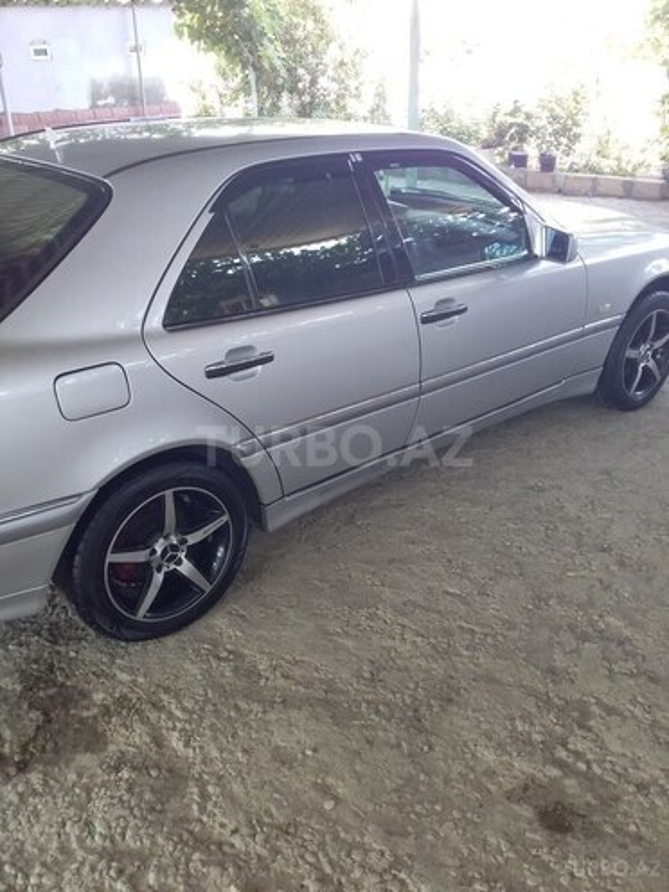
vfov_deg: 58.4
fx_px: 799
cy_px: 446
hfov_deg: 45.4
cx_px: 334
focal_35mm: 31
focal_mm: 3.3
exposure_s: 1/50
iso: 64
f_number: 2.2
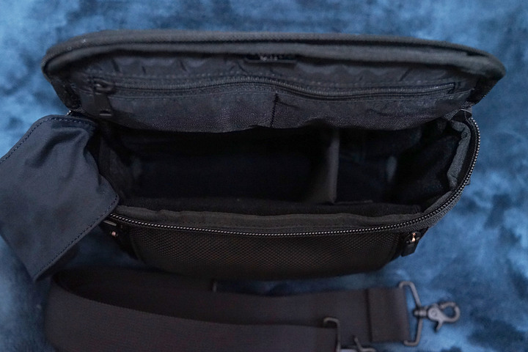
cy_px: 176
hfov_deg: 54.4
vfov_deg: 37.9
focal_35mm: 35
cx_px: 264
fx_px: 513
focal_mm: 35
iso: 6400
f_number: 3.5
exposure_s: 1/50
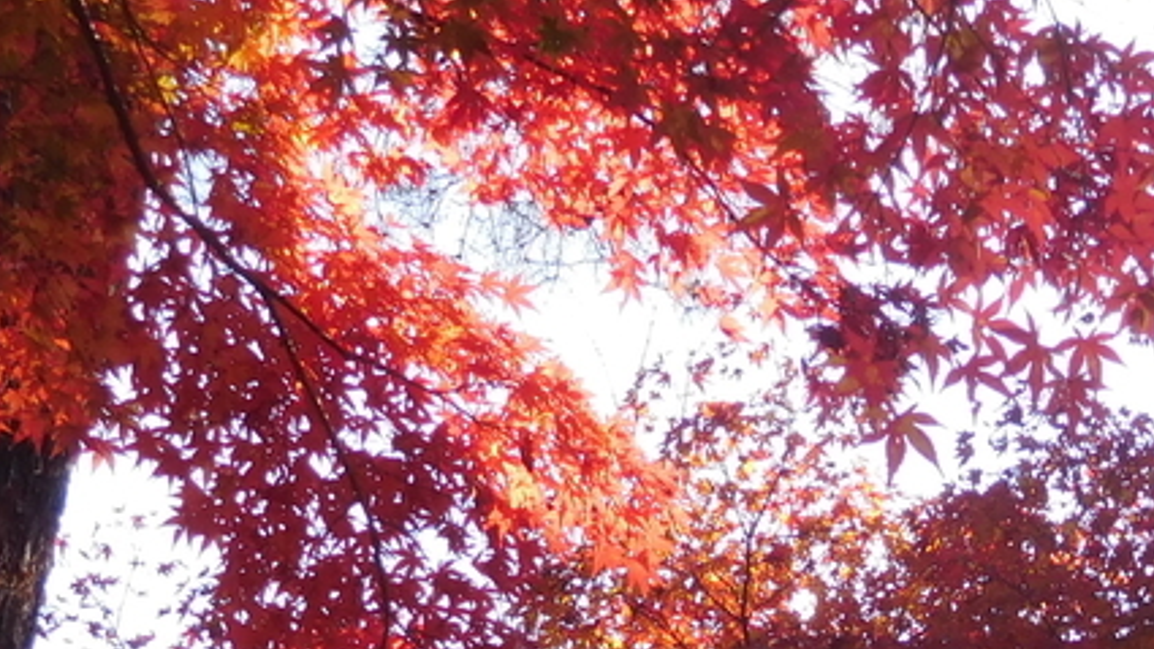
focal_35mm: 169
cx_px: 980
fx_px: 5171
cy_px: 690
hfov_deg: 12.7
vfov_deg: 7.1
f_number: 4.2
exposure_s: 1/200
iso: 125
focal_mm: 9.8
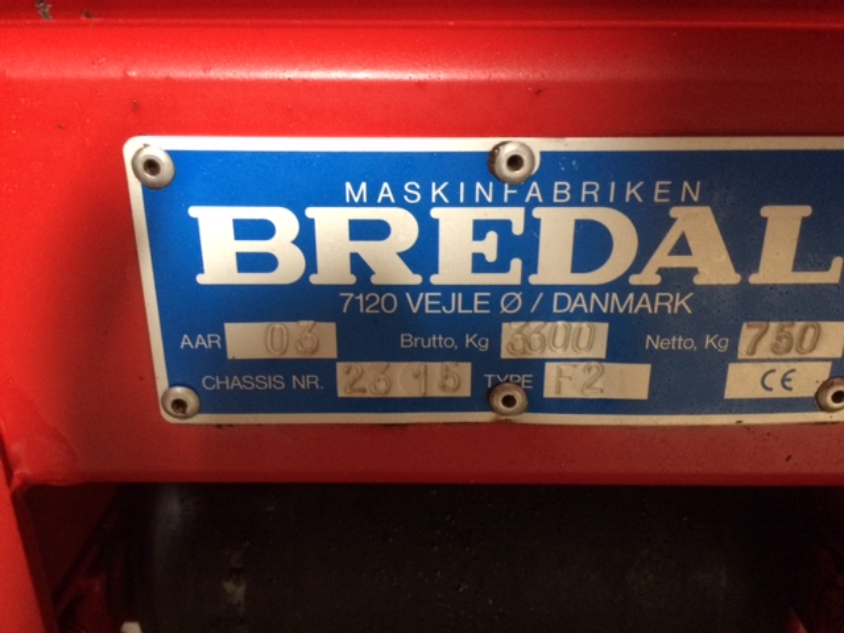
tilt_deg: -17.0
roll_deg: +0.2
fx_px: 707
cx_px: 422
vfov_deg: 48.2
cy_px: 316
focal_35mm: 29
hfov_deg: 61.7
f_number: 2.2
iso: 320
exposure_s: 1/17
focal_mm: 4.15
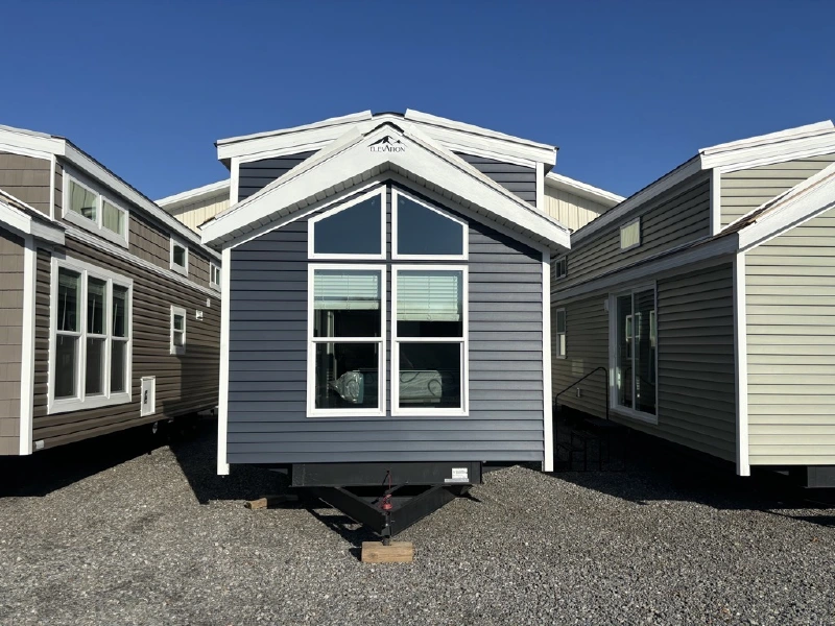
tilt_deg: +5.0
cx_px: 418
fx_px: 627
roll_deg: +1.2
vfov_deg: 53.1
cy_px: 313
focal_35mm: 26
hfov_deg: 67.3
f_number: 1.6
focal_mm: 5.96
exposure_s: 1/5618
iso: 50
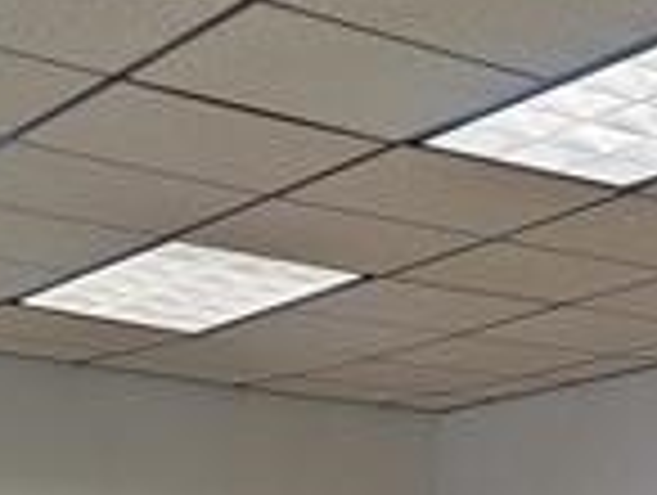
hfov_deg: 17.4
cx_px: 882
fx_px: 1996
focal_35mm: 105
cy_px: 945
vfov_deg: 12.6
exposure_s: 1/120
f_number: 1.8
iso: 250
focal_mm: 6.7
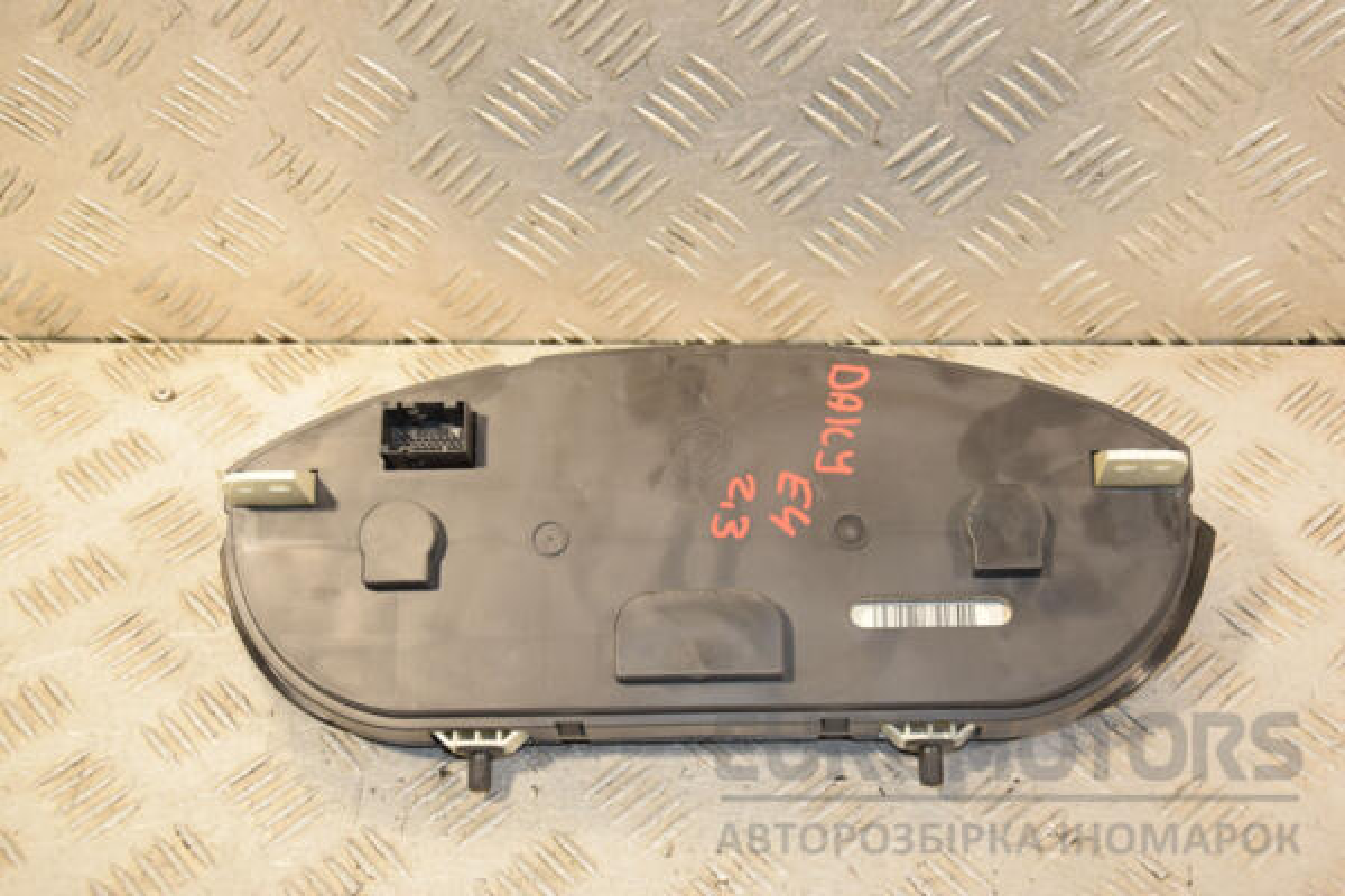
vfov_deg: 25.8
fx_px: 1961
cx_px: 672
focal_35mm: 52
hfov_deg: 37.9
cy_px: 448
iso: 800
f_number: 5.6
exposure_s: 1/200
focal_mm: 35
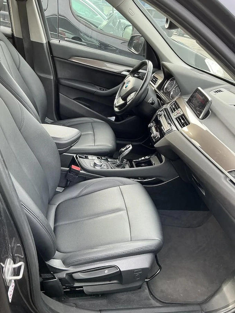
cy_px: 156
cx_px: 118
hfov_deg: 48.2
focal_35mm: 29
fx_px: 262
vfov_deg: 61.7
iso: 64
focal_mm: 3
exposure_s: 1/100
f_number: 1.8
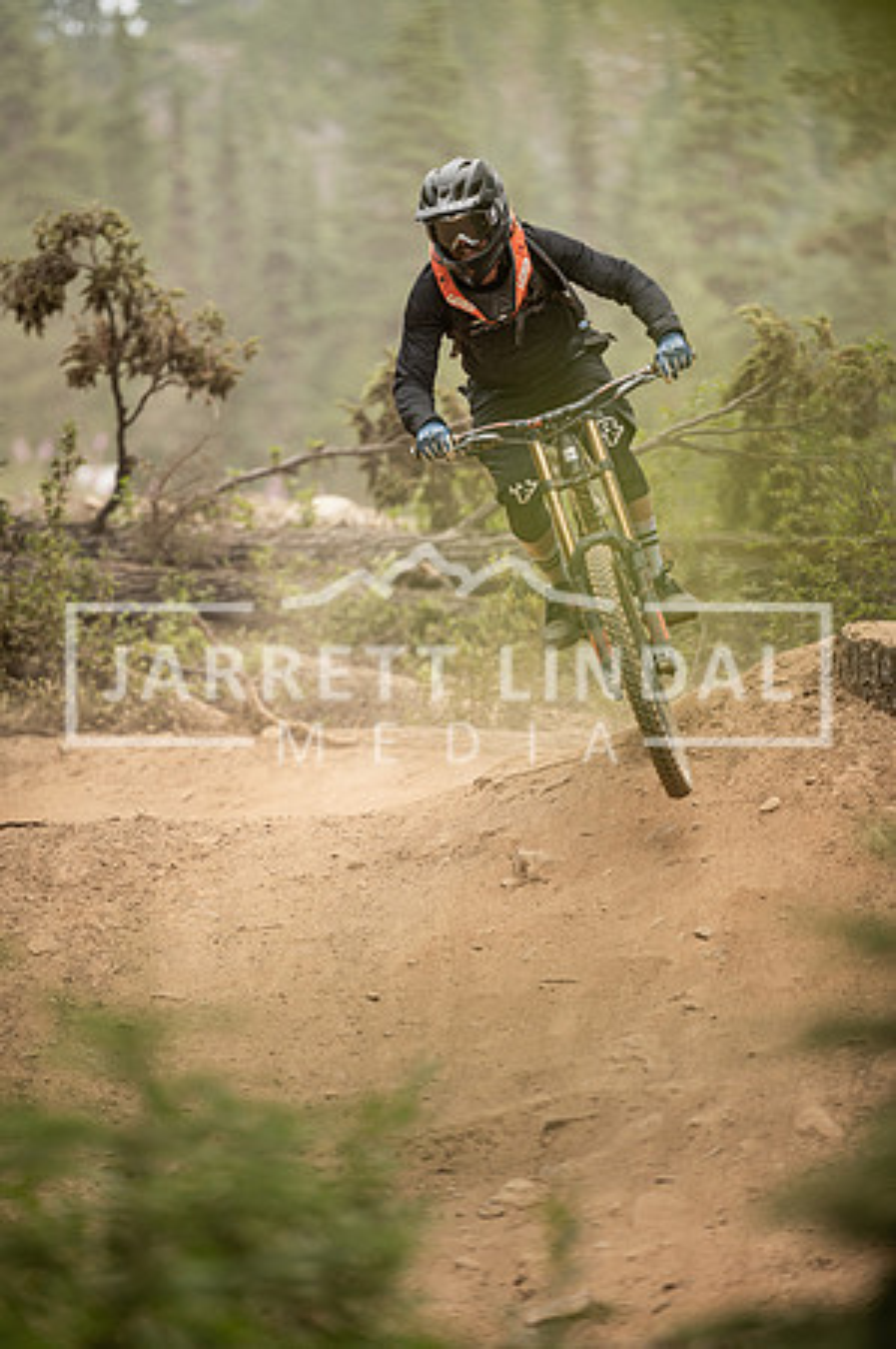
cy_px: 674
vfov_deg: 10.3
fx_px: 7483
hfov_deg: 6.9
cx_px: 448
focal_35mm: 200
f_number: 2.8
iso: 1000
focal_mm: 200
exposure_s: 1/4000
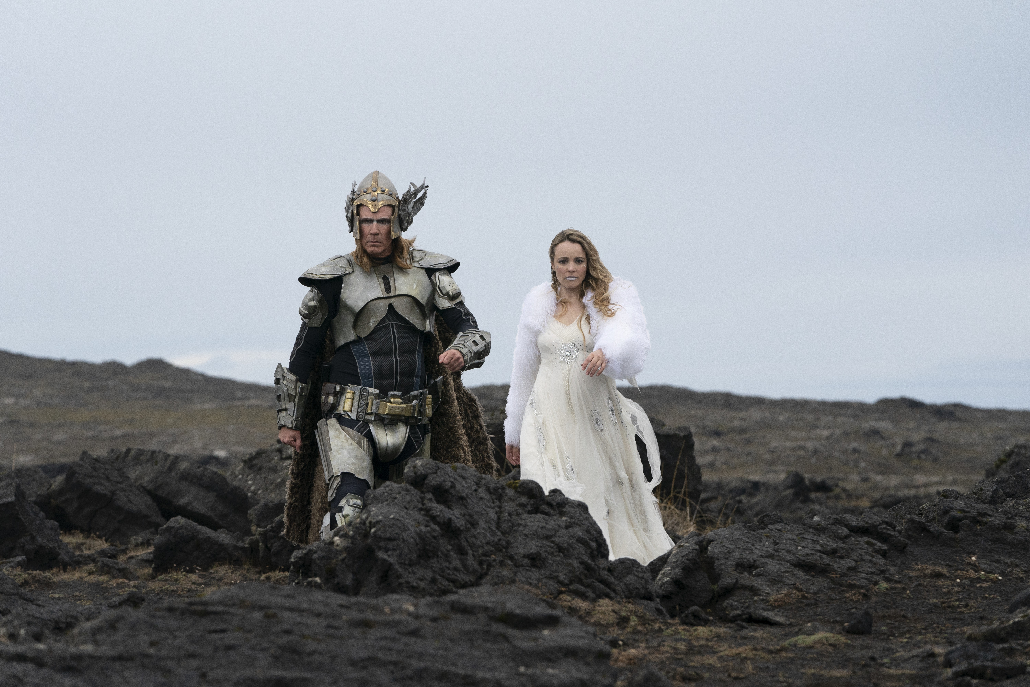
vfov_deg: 9.3
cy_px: 344
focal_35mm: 148
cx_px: 515
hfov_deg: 13.9
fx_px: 4234
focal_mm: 148
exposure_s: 1/500
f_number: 6.3
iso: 1600
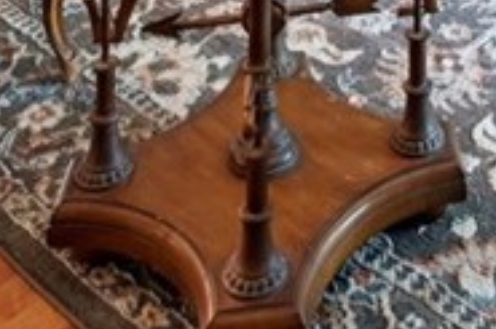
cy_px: -508
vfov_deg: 13.1
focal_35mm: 72
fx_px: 991
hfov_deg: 26.8
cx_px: 475
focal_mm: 13
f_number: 8
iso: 250
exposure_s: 1/3.33
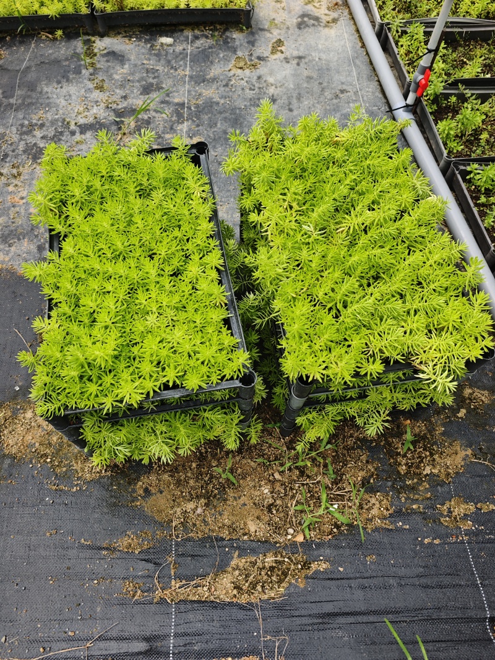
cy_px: 330
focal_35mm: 23
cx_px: 248
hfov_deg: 58.9
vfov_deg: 73.9
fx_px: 439
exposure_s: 1/105
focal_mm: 6.55
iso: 50
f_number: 1.6
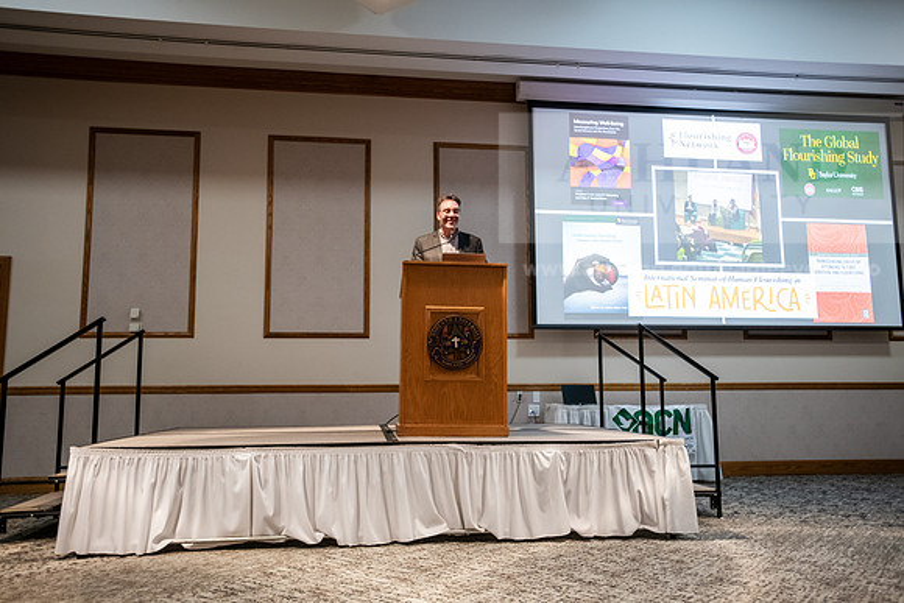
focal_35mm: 30
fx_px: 753
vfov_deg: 43.6
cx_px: 452
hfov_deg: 61.9
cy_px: 302
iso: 2000
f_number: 3.2
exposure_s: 1/160
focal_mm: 30
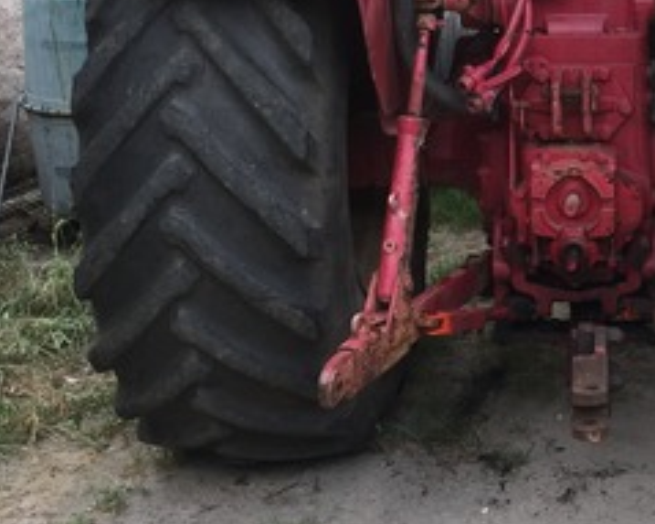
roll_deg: -0.6
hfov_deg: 25.9
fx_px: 1376
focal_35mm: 71
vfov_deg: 20.9
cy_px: 11
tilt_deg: -5.9
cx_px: 597
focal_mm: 4.15
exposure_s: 1/124
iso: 32
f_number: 2.2
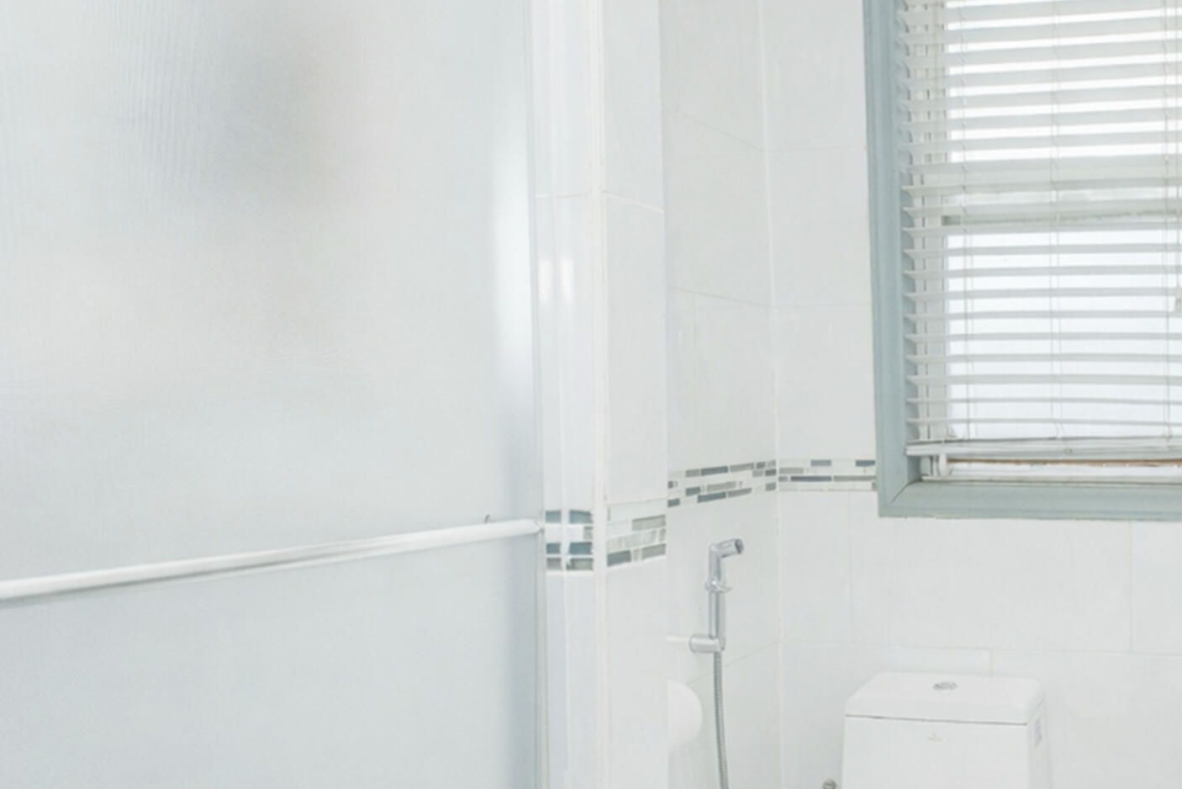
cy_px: 441
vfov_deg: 41.1
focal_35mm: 32
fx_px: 1051
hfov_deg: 50.6
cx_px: 1106
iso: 320
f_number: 8
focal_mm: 10
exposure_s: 1/125
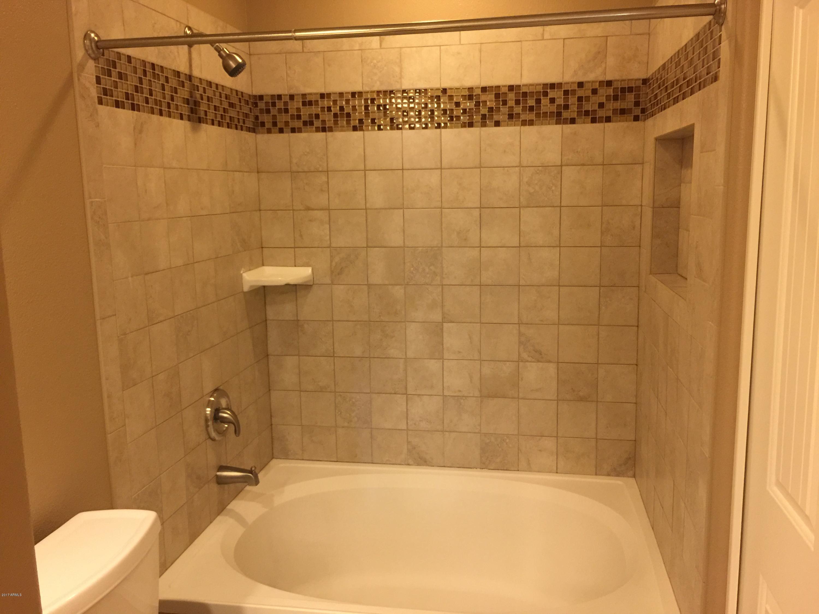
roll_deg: +1.0
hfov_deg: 61.7
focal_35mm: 29
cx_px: 410
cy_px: 307
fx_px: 686
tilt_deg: -8.3
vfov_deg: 48.2
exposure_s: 1/15
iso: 100
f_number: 2.2
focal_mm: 4.15
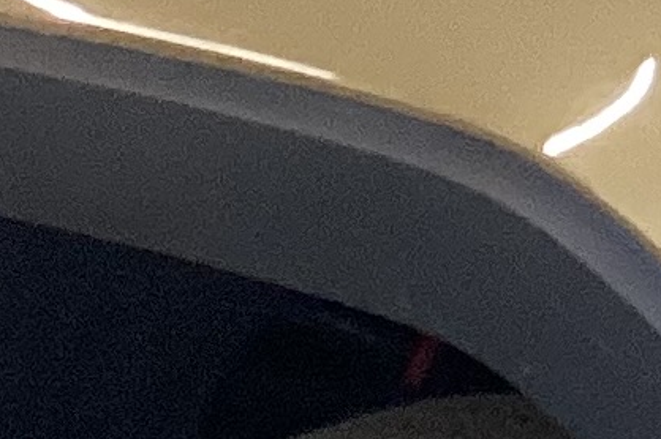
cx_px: 1537
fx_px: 4623
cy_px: -215
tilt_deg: -18.8
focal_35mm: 252
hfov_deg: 7.7
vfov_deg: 5.4
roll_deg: +1.2
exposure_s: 1/50
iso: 160
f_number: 2.4
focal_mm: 3.3
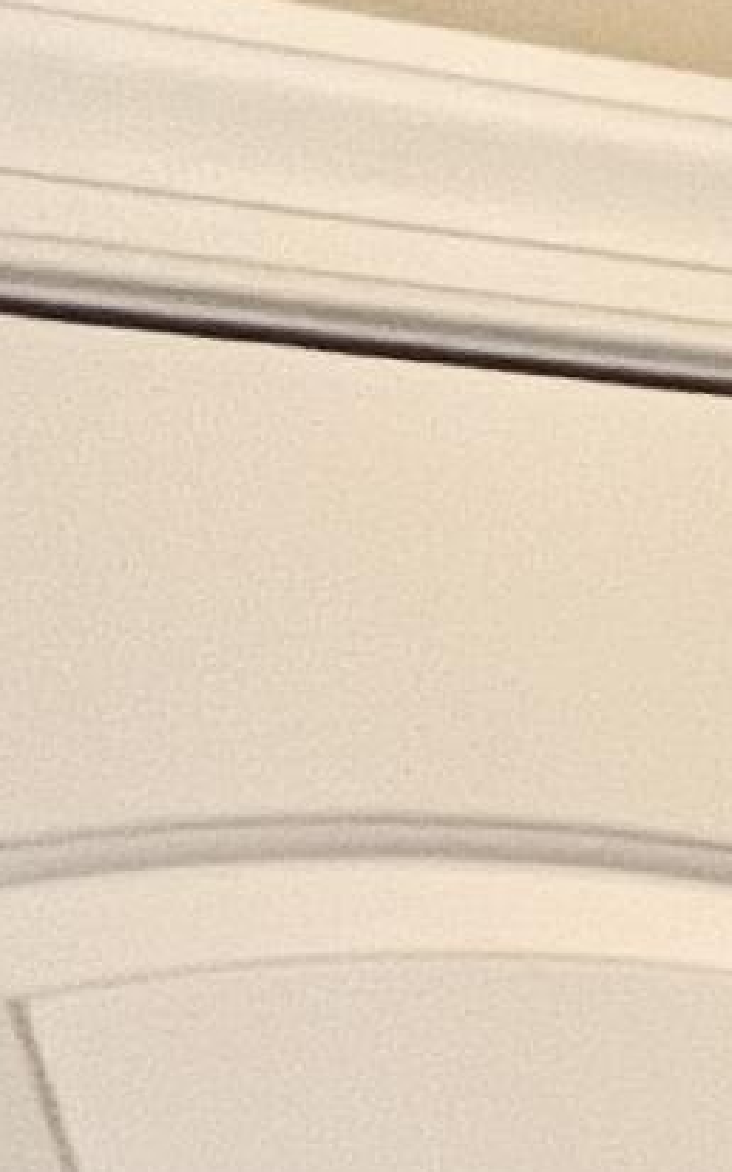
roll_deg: +4.2
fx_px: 3193
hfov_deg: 7.9
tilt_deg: -19.9
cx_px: 2973
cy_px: 2497
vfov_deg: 15.5
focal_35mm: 100
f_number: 1.8
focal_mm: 1.57
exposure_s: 1/120
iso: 160
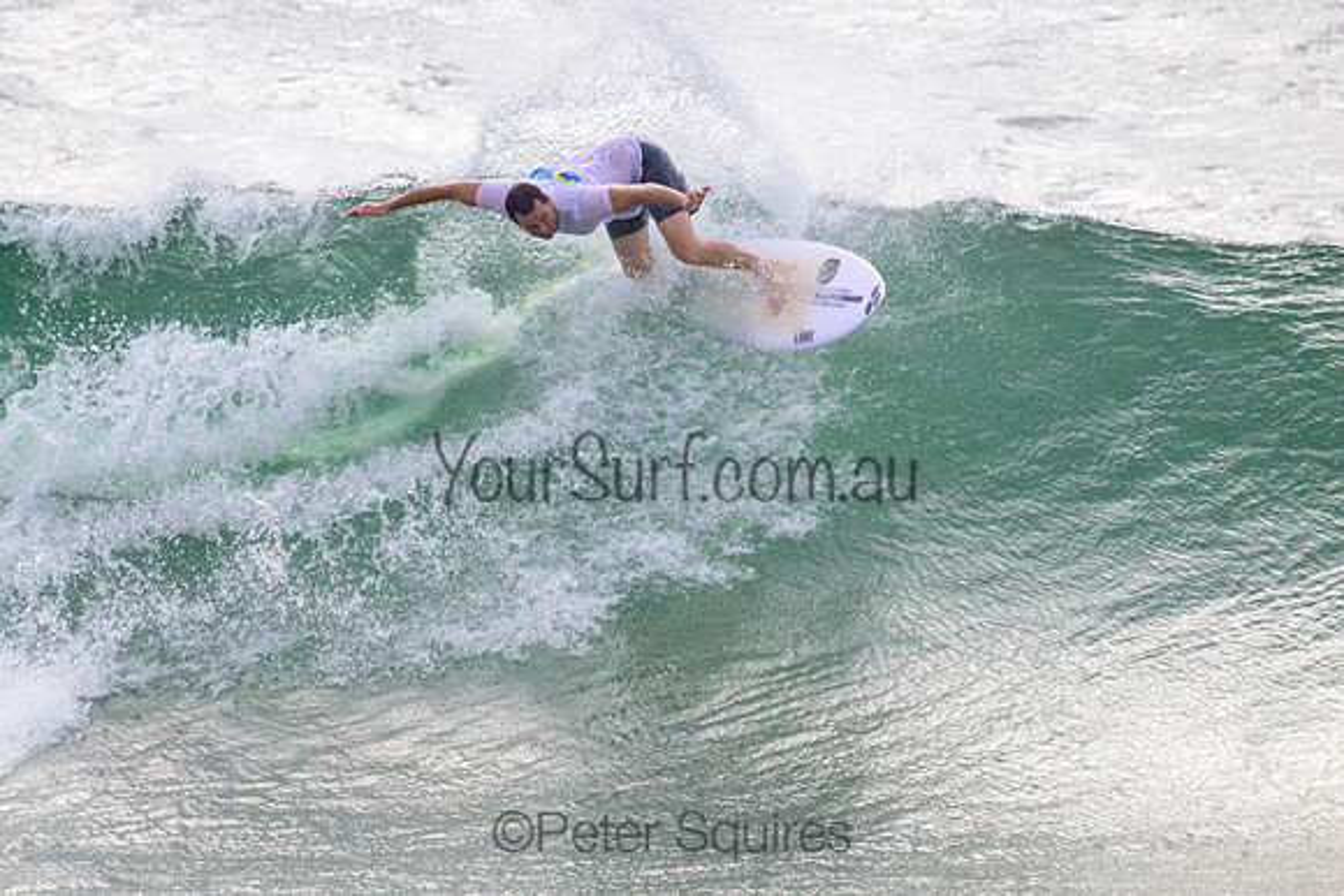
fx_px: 38903
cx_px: 672
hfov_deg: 2.0
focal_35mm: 1042
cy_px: 391
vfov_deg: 1.3
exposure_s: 1/2000
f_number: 11
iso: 1400
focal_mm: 800
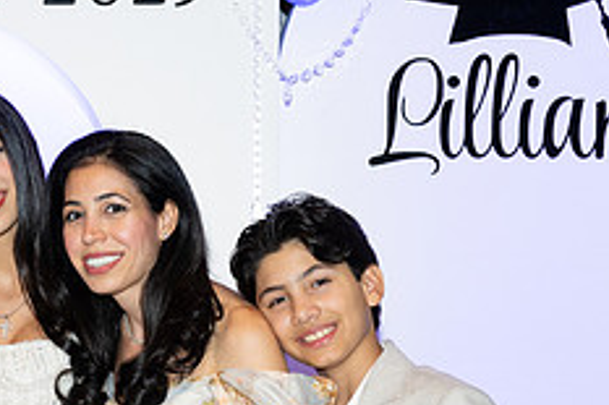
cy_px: 357
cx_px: -29
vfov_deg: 11.2
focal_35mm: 122
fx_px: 2062
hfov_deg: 16.4
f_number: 5.6
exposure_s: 1/80
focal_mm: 49
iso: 1000
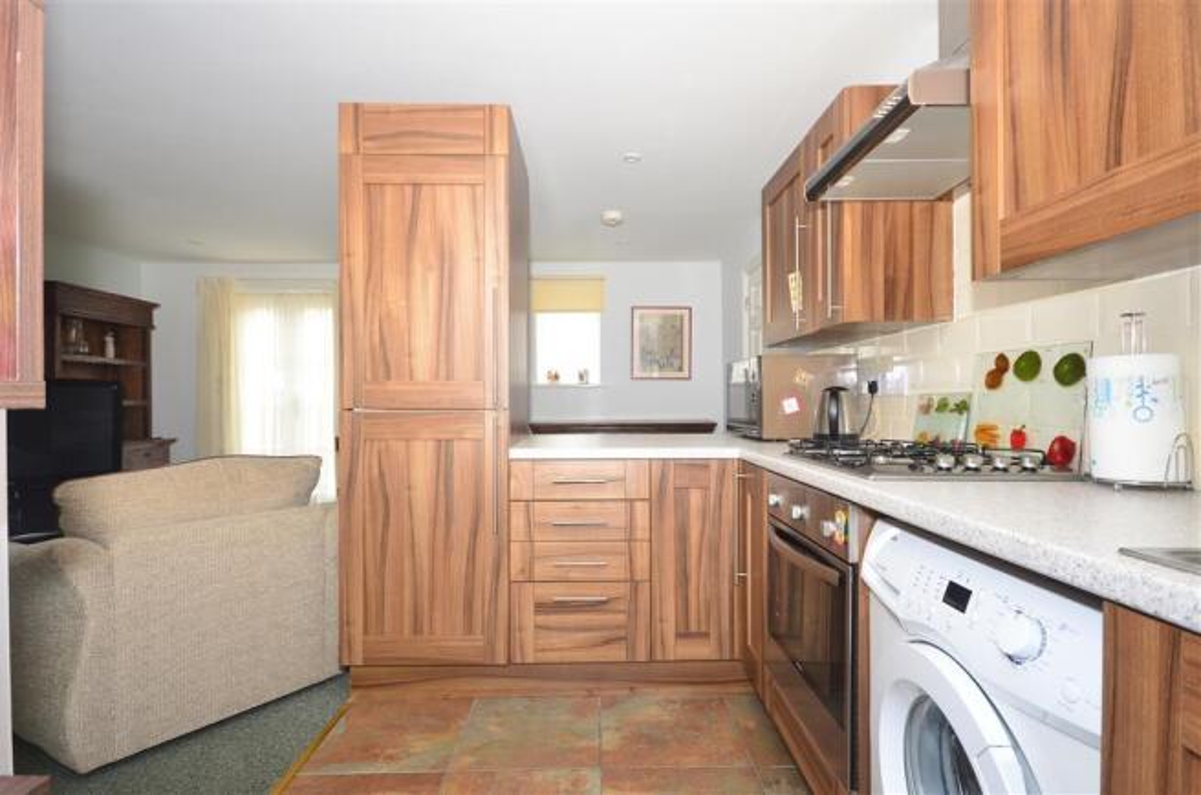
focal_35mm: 20
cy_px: 398
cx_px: 600
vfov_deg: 62.9
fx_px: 649
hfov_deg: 85.6
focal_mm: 13
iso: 200
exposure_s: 1/40
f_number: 5
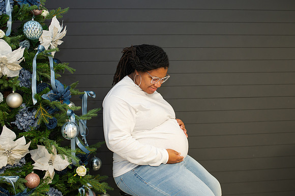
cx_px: 151
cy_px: 96
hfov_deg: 53.3
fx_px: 294
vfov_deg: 37.0
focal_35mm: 36
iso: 1000
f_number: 3.5
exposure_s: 1/200
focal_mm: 35
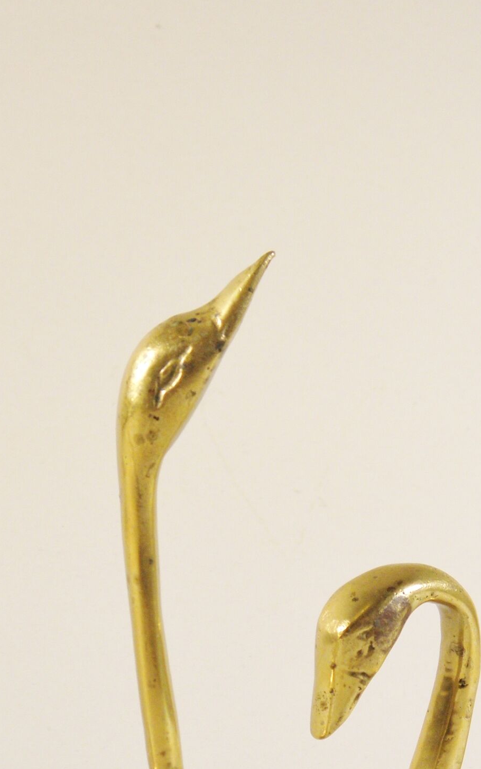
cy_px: 555
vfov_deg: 25.0
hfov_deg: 15.9
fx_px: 1720
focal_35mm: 82
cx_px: 234
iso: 100
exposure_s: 1/80
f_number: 3.9
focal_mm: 7.9
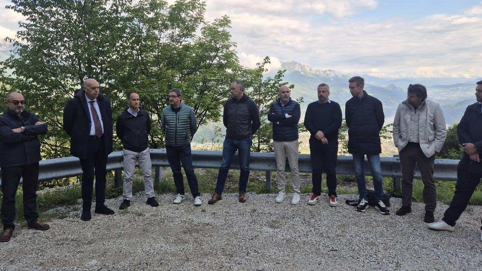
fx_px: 332
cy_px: 104
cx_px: 236
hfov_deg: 71.9
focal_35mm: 26
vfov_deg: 44.1
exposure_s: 1/636
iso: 25
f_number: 1.8
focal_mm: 5.4
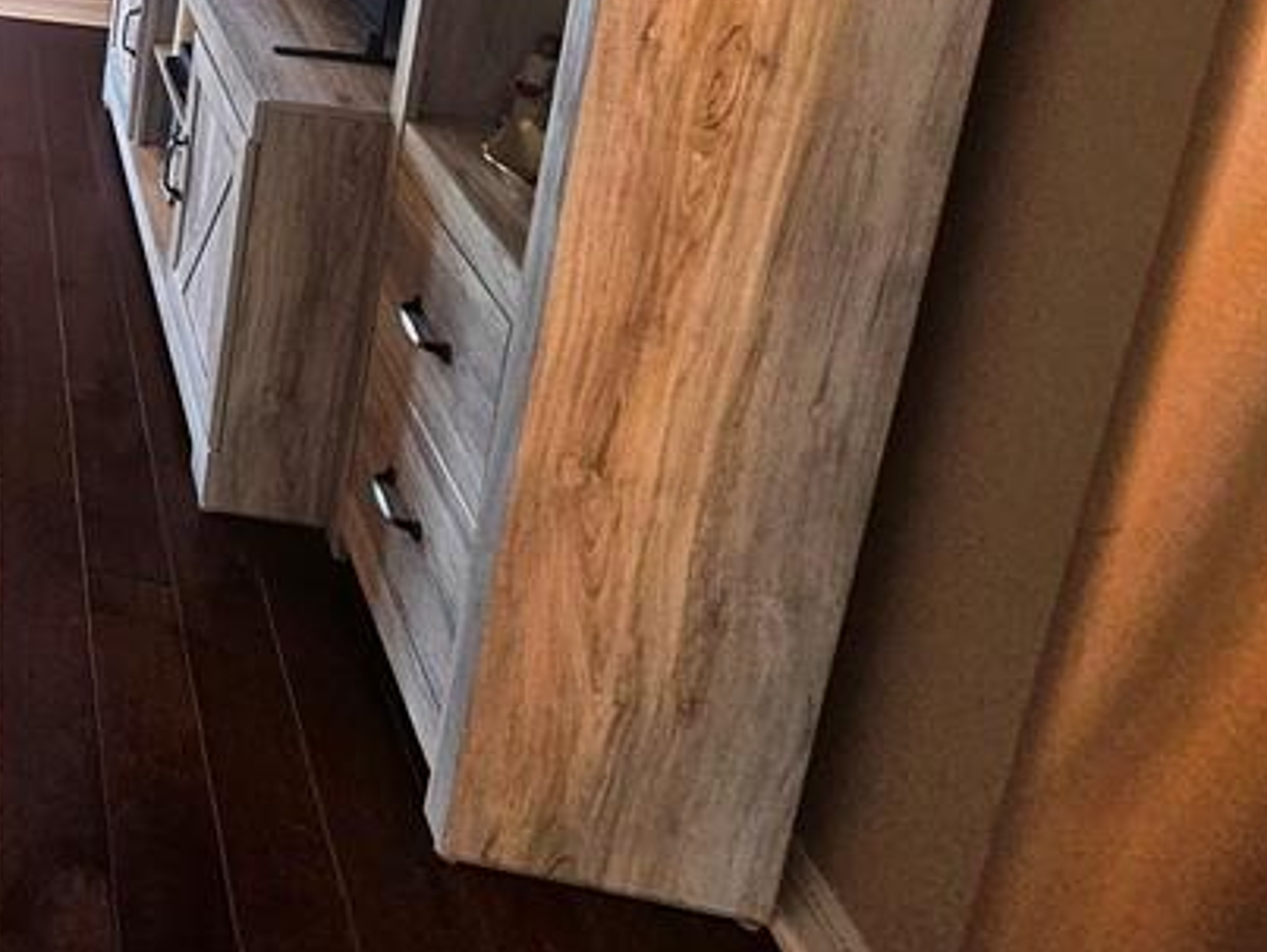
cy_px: -201
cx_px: -274
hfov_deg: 39.1
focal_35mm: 33
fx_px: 1209
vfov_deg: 34.2
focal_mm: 2.2
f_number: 2.2
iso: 320
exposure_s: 1/60
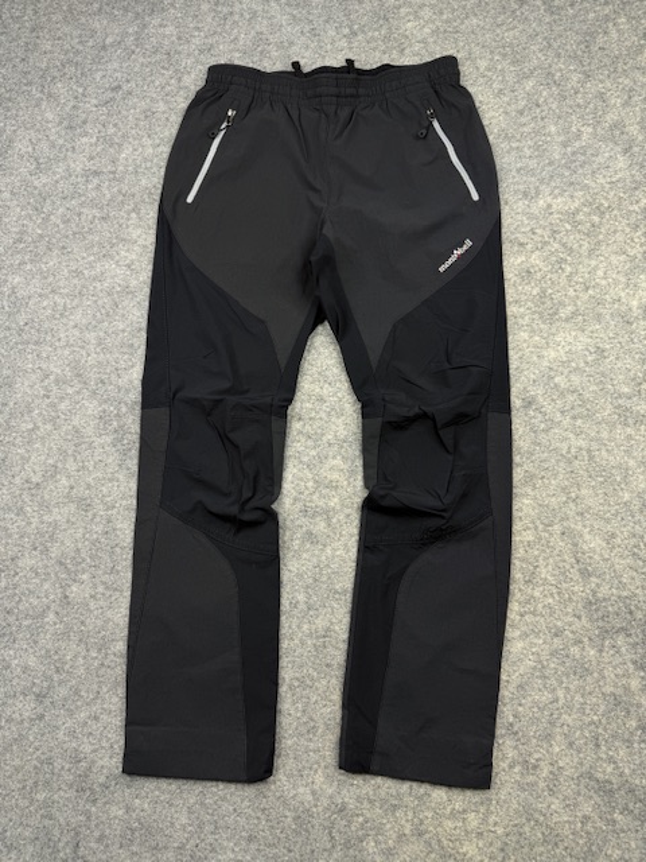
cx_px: 323
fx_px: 597
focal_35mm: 24
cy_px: 431
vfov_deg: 71.6
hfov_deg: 56.8
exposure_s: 1/121
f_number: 1.78
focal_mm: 6.76
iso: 64
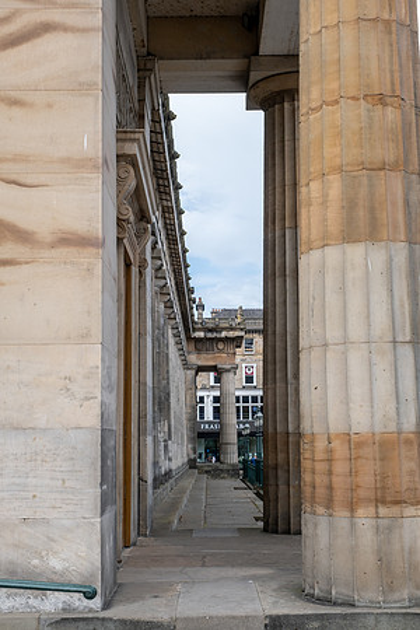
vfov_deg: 41.9
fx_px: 822
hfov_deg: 28.6
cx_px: 210
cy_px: 315
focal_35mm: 47
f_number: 5.6
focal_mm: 31.1
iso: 160
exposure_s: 1/400
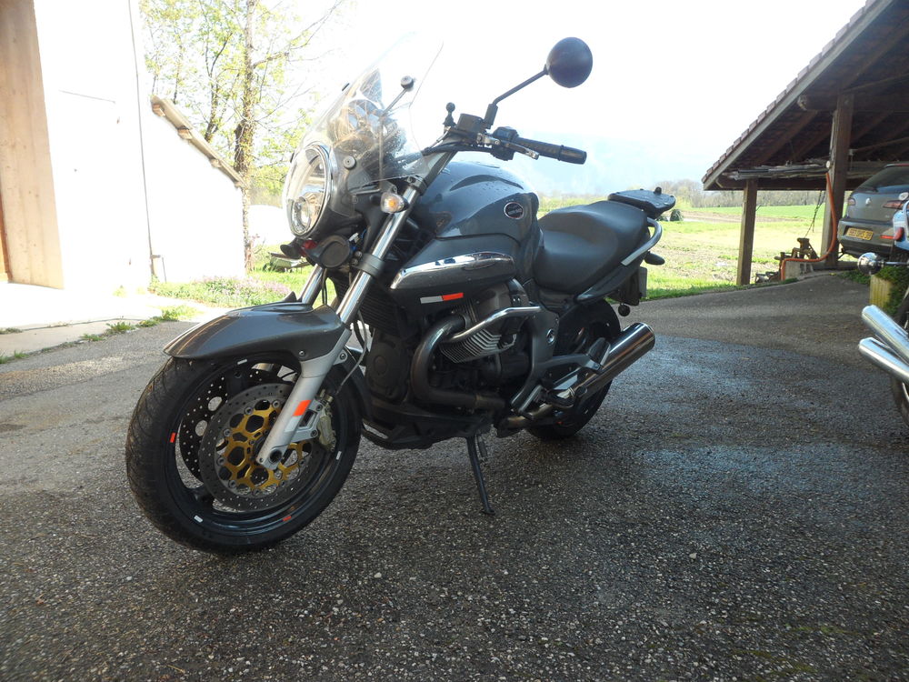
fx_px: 709
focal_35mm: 27
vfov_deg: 51.4
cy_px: 341
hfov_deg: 65.3
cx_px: 454
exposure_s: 1/125
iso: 80
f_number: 3.5
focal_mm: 4.9
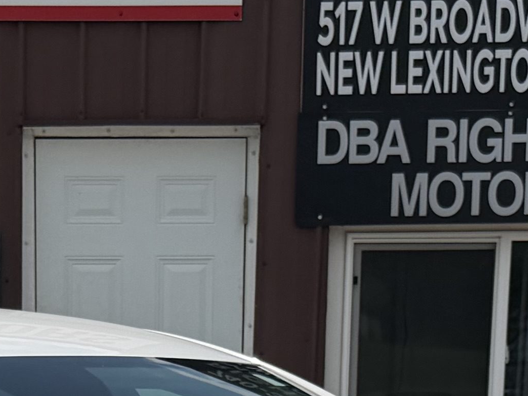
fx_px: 2028
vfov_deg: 10.5
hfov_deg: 14.7
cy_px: 704
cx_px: 71
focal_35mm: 133
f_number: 1.78
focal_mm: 6.76
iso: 80
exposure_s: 1/10309
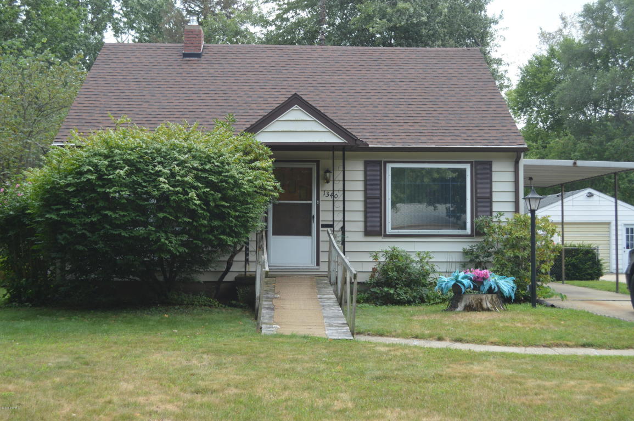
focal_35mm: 42
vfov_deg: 31.8
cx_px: 317
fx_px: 739
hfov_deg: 46.4
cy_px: 210
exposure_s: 1/125
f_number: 5.6
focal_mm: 28
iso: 110
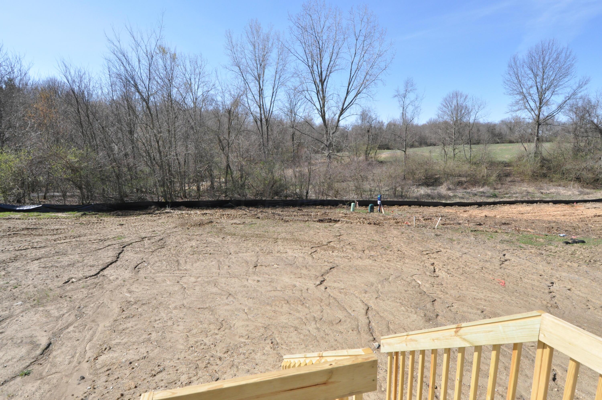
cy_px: 200
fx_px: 301
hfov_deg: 90.1
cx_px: 301
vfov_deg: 67.2
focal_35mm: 18
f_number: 9
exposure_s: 1/1600
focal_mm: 12
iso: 1000
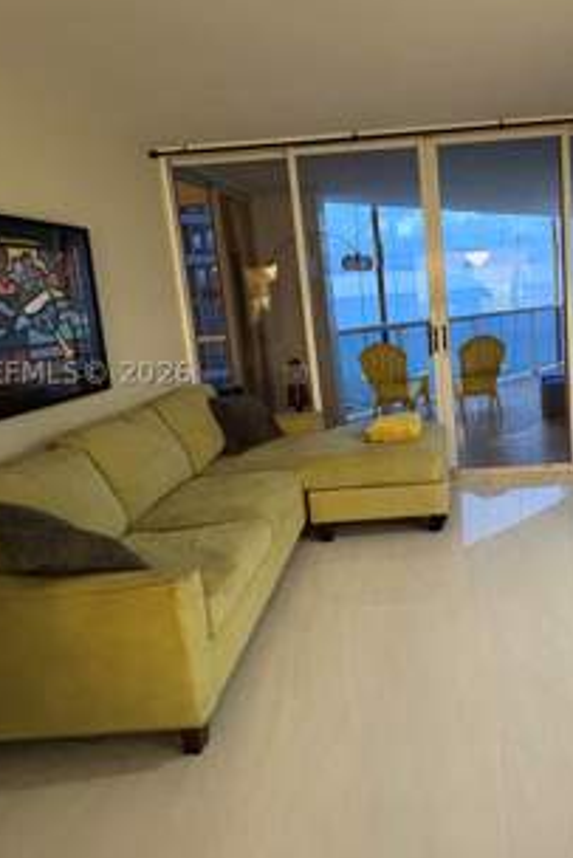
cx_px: 452
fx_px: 548
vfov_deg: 75.7
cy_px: 373
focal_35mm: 23
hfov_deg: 51.9
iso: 640
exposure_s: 1/40
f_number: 2.2
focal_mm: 2.22
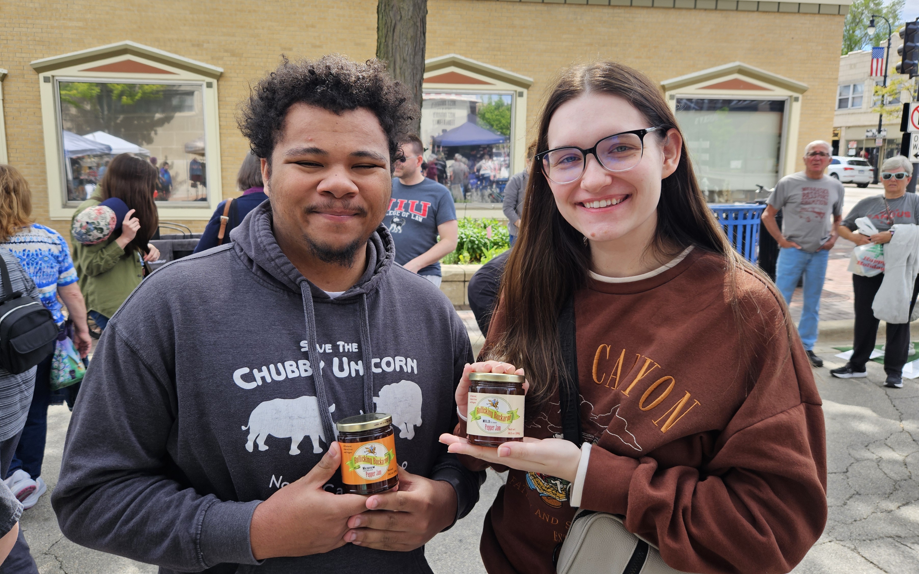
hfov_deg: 68.4
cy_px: 262
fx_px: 676
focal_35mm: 27
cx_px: 448
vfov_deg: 46.0
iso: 25
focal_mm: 5.4
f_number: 1.8
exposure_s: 1/468
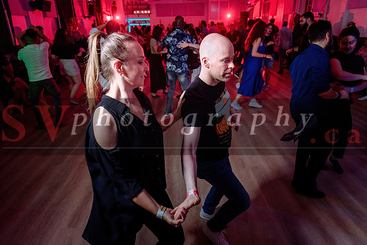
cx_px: 184
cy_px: 122
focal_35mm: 24
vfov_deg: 53.2
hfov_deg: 73.7
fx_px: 245
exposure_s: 1/50
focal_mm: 24
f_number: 3.2
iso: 1000
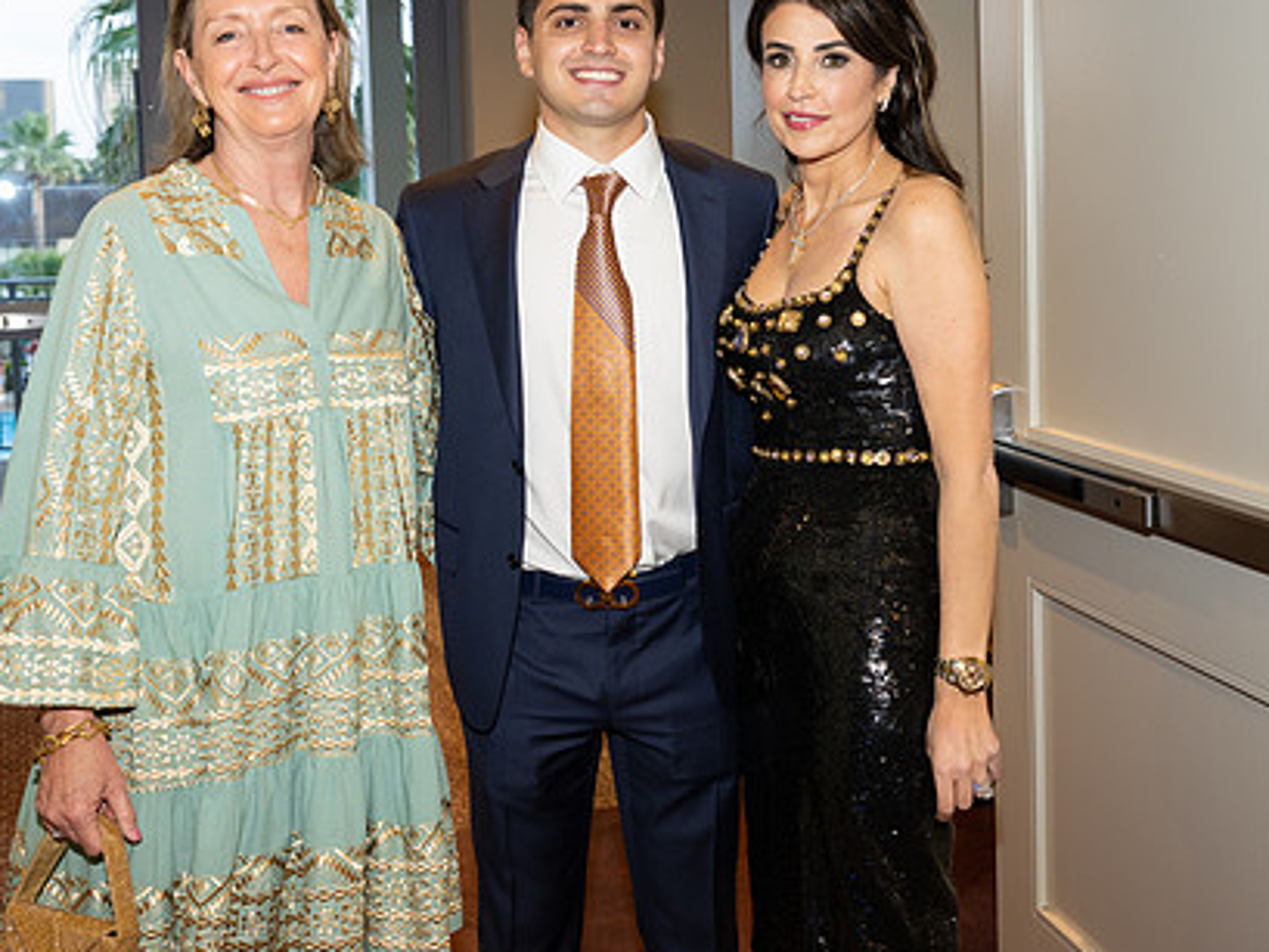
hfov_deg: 40.4
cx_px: 689
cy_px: 358
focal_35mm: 47
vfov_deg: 30.8
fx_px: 1723
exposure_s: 1/100
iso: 800
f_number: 5.6
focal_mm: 34.5
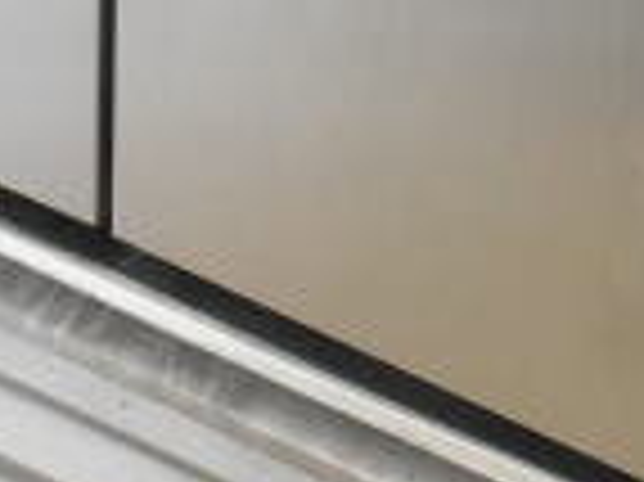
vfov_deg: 7.2
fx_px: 3420
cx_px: 347
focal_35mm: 184
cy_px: -937
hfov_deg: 10.8
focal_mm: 20
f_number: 3.8
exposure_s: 1/60
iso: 1600
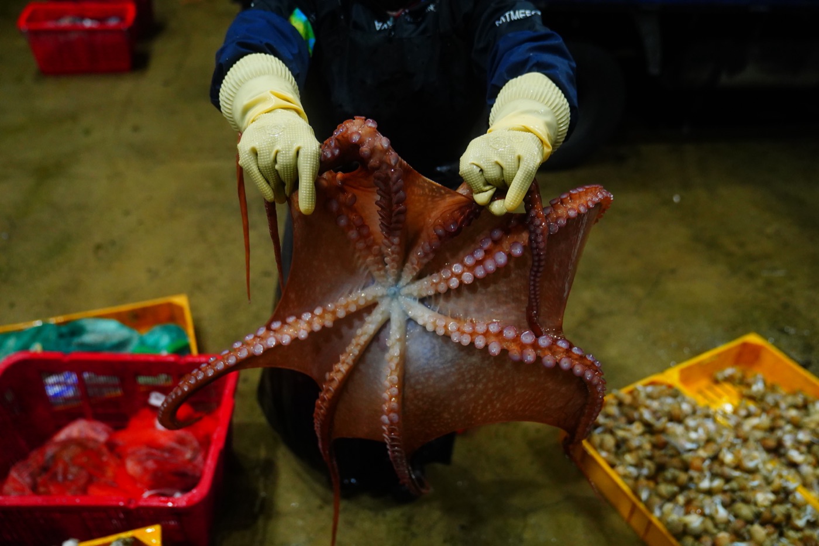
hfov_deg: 61.9
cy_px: 273
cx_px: 410
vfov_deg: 43.6
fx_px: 682
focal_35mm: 30
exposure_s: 1/125
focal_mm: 30
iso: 5000
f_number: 2.8
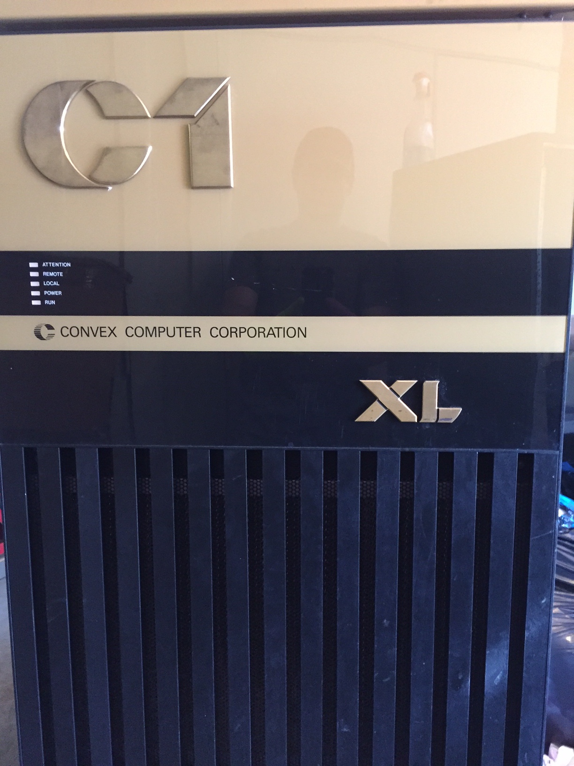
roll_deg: +0.6
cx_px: 287
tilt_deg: -7.7
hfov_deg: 48.2
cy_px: 383
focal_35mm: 29
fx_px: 641
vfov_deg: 61.7
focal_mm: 4.15
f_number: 2.2
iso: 320
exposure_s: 1/15
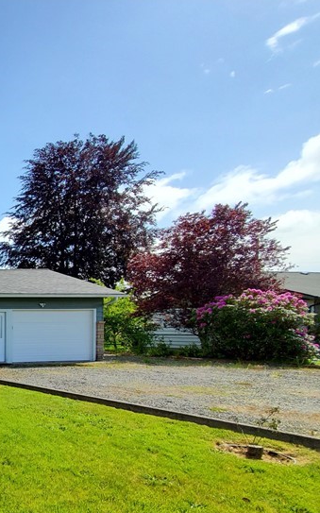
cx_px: -144
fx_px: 363
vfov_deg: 67.9
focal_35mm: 26
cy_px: 353
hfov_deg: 30.3
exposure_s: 1/931
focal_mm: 1.8
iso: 50
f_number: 2.2
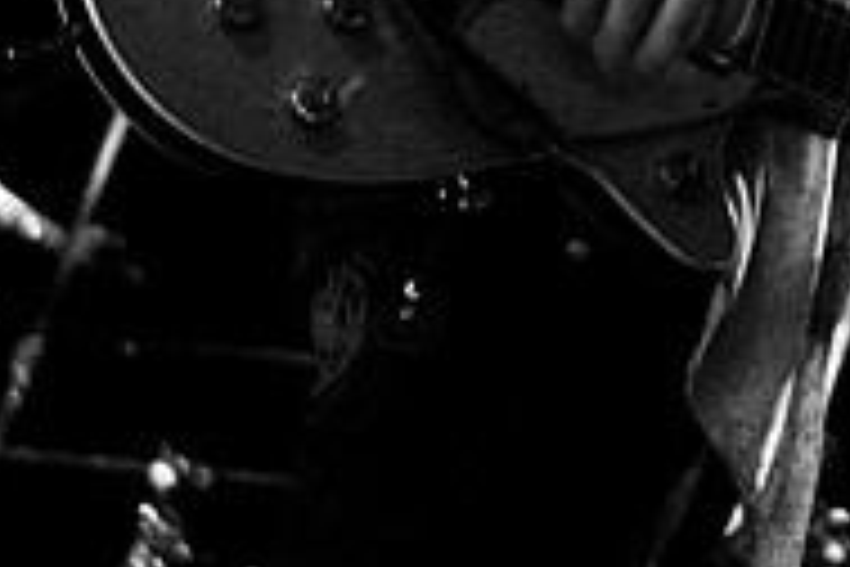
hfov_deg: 14.1
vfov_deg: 9.8
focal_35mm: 138
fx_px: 3258
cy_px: -137
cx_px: 1214
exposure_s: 1/30
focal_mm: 30
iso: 1250
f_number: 1.8
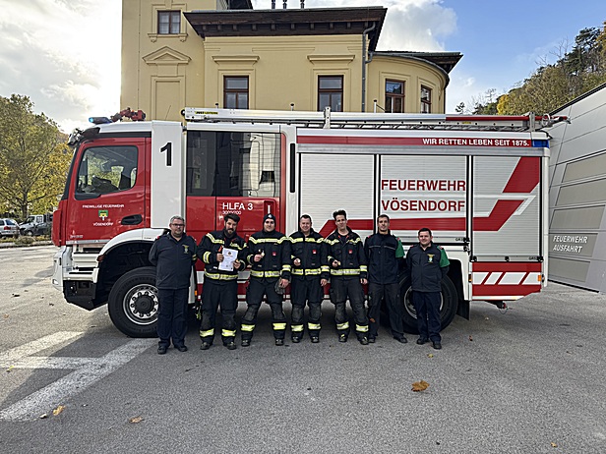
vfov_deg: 56.8
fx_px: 420
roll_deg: -0.1
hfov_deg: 71.6
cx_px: 303
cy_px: 227
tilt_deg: +0.4
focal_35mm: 24
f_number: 1.78
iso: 80
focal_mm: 6.76
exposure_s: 1/842
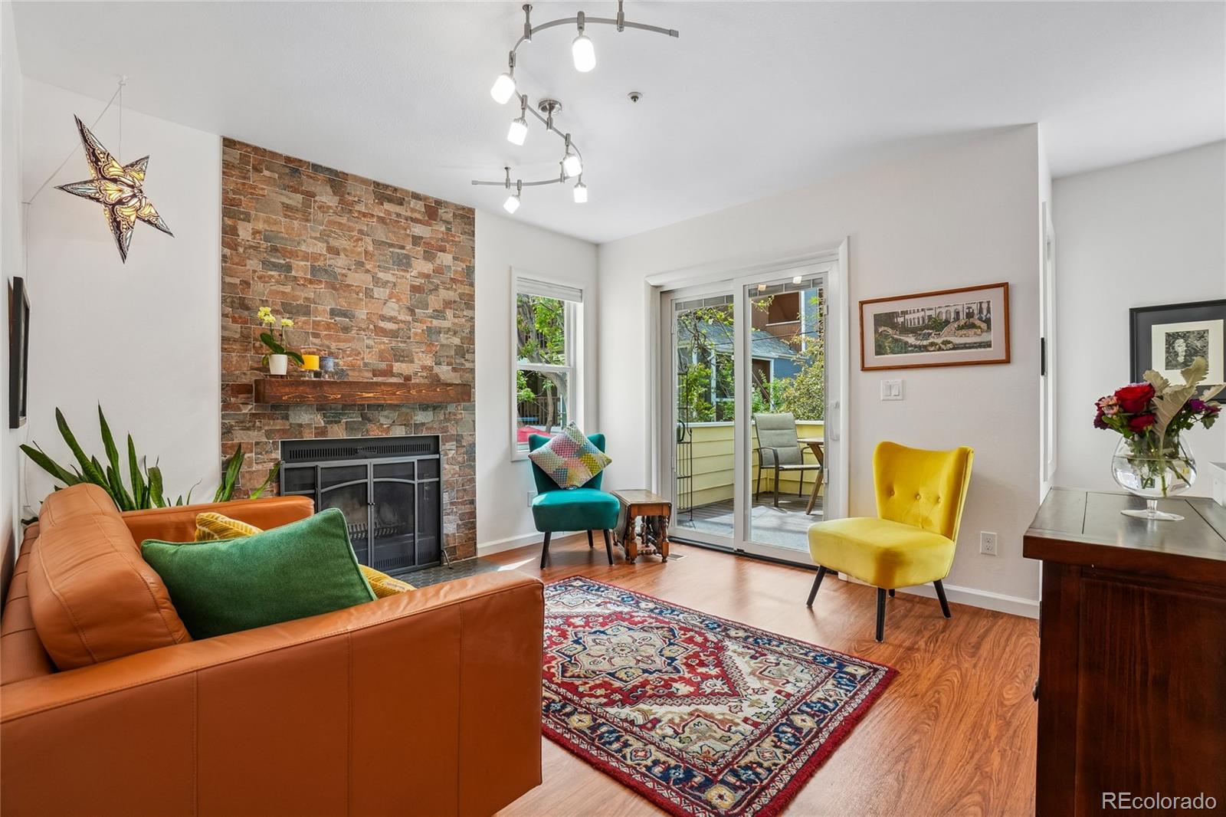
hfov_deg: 100.4
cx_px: 613
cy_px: 408
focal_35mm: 15
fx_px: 511
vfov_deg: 77.3
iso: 400
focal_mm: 10
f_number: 8
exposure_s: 1/25
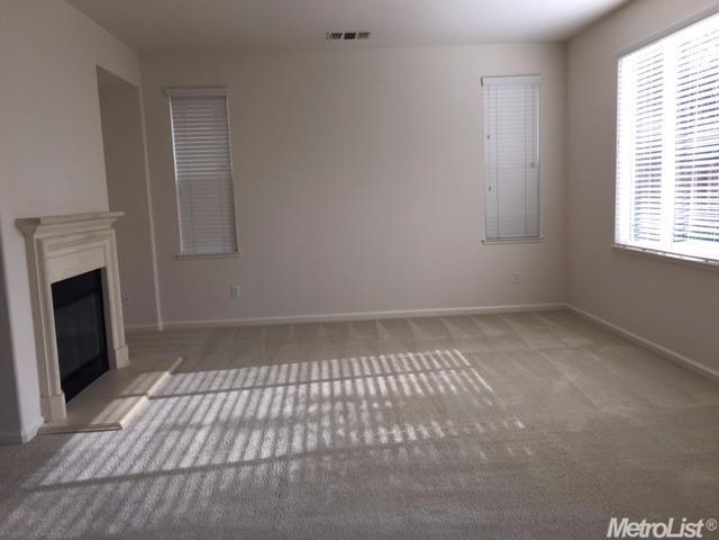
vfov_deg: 48.2
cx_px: 360
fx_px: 602
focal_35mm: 29
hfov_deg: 61.7
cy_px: 270
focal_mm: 4.15
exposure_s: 1/120
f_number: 2.2
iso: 25
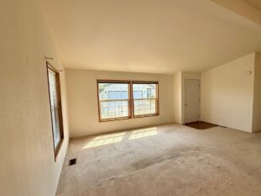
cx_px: 162
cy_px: 103
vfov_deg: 71.5
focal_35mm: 18
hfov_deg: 86.2
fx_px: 136
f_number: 2.2
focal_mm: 2.22
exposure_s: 1/229
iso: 50
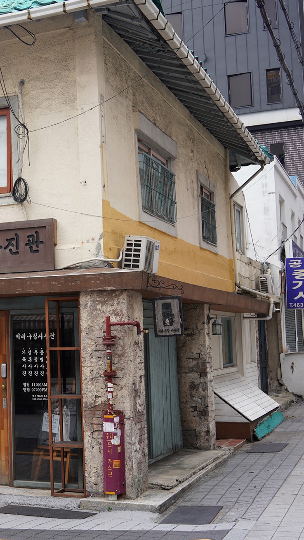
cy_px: 269
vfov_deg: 37.2
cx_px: -57
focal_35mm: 56
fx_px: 802
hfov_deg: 20.2
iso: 200
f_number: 8
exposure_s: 1/100
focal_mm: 35
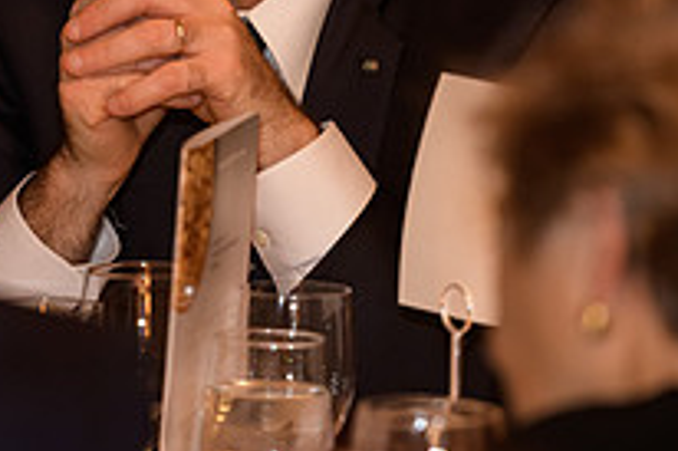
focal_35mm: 521
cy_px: -110
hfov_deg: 4.0
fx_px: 9804
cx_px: 273
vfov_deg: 2.6
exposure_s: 1/100
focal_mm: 185
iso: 1250
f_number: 3.2
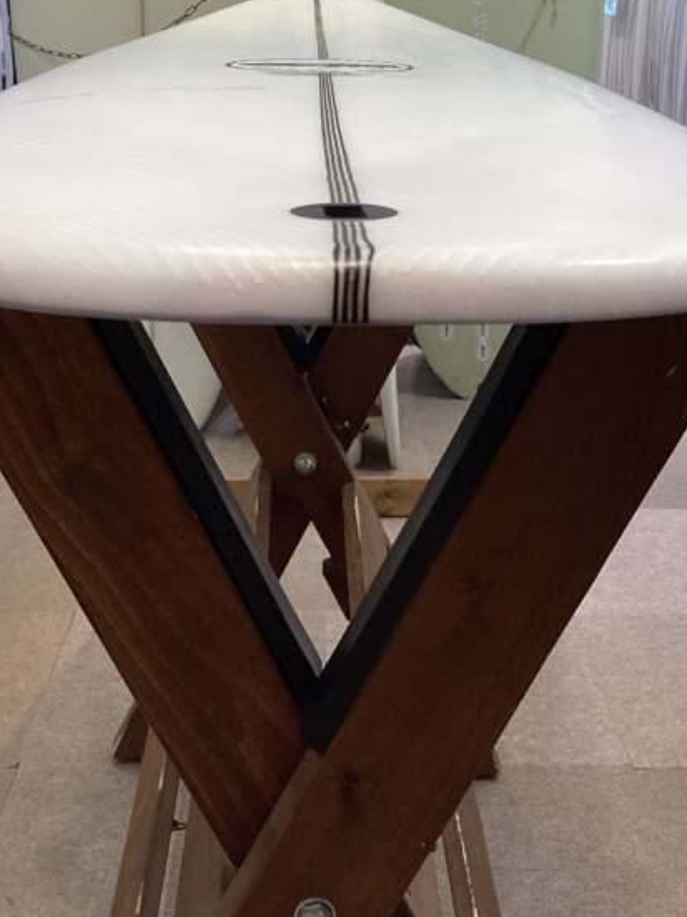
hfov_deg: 32.2
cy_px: 310
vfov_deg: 41.6
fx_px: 1191
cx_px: 351
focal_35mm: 45
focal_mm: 3.3
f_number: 2.4
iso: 80
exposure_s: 1/100
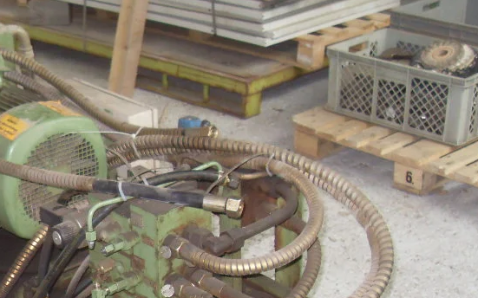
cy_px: 321
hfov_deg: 29.4
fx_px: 899
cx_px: 134
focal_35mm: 69
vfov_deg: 18.2
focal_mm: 6.3
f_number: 2.8
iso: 200
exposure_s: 1/45
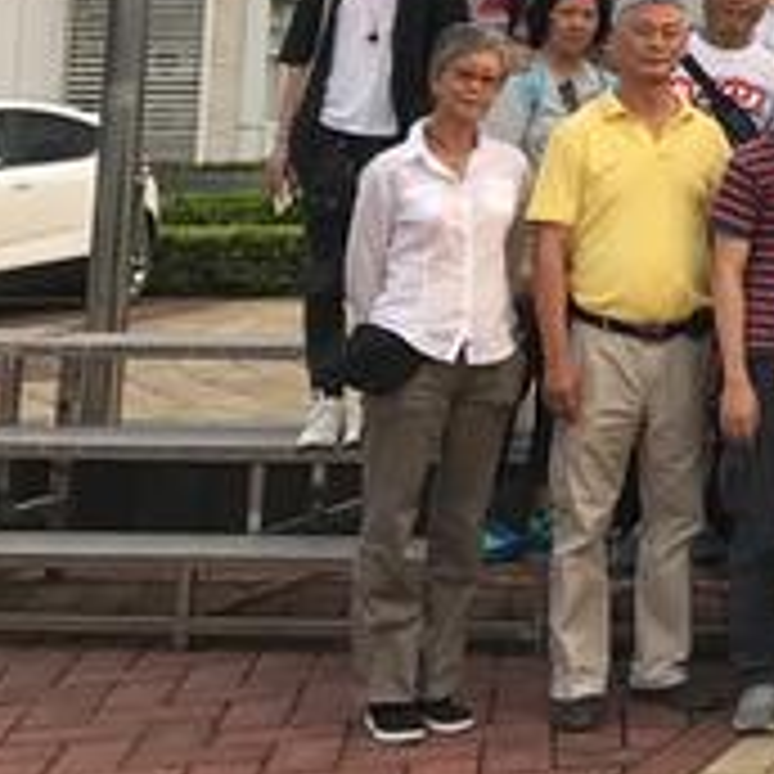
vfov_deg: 18.0
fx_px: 2327
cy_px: -140
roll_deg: -0.1
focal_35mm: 92
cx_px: 1341
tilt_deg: +7.3
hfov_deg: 16.3
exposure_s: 1/215
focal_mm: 3.99
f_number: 1.8
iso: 20
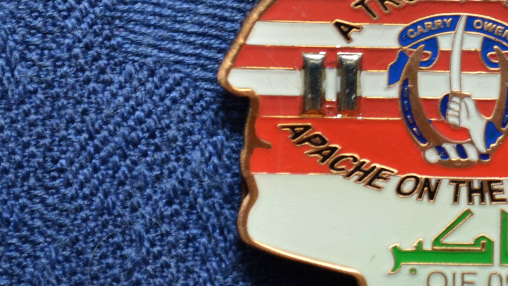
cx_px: 503
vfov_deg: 5.5
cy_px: 77
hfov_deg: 9.8
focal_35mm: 219
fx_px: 2954
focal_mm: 55
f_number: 8
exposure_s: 1/2
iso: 160
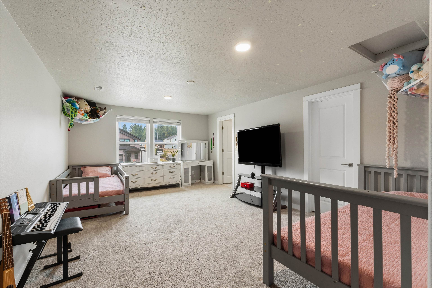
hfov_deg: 100.4
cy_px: 144
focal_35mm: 15
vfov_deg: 77.3
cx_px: 216
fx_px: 180
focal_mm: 10
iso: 250
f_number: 8
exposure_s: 1/10
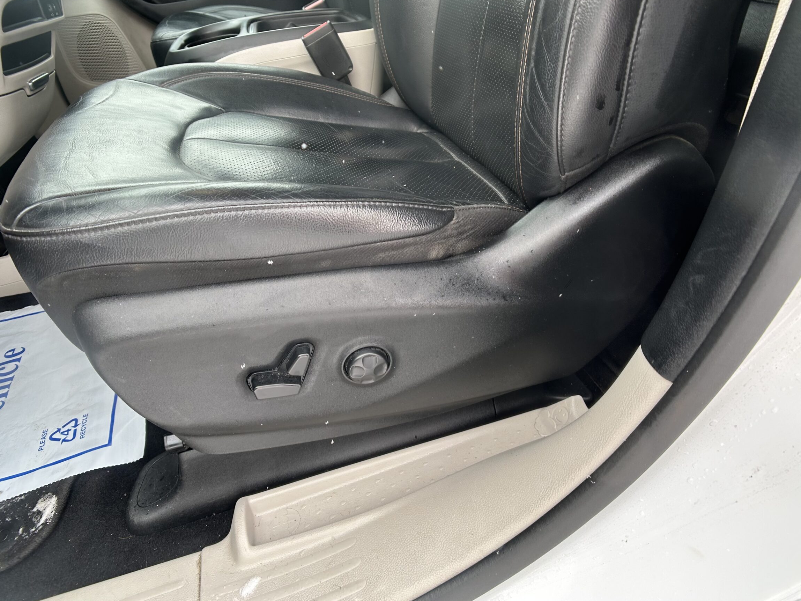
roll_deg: +5.5
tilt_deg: -35.5
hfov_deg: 61.5
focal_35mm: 29
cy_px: 274
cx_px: 362
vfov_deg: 48.2
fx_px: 671
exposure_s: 1/121
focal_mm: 5.7
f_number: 1.5
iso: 32
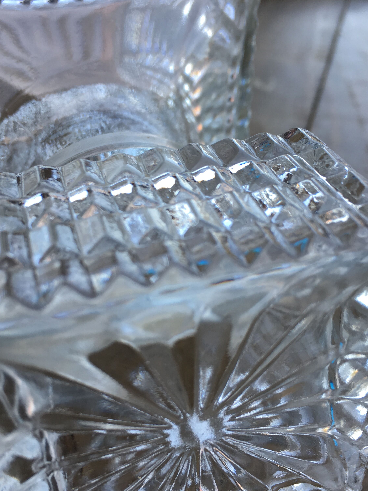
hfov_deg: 36.8
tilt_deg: -33.3
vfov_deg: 47.8
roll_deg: -0.1
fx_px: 553
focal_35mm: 39
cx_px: 178
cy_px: 264
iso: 25
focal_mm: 4.15
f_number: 2.2
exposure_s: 1/100
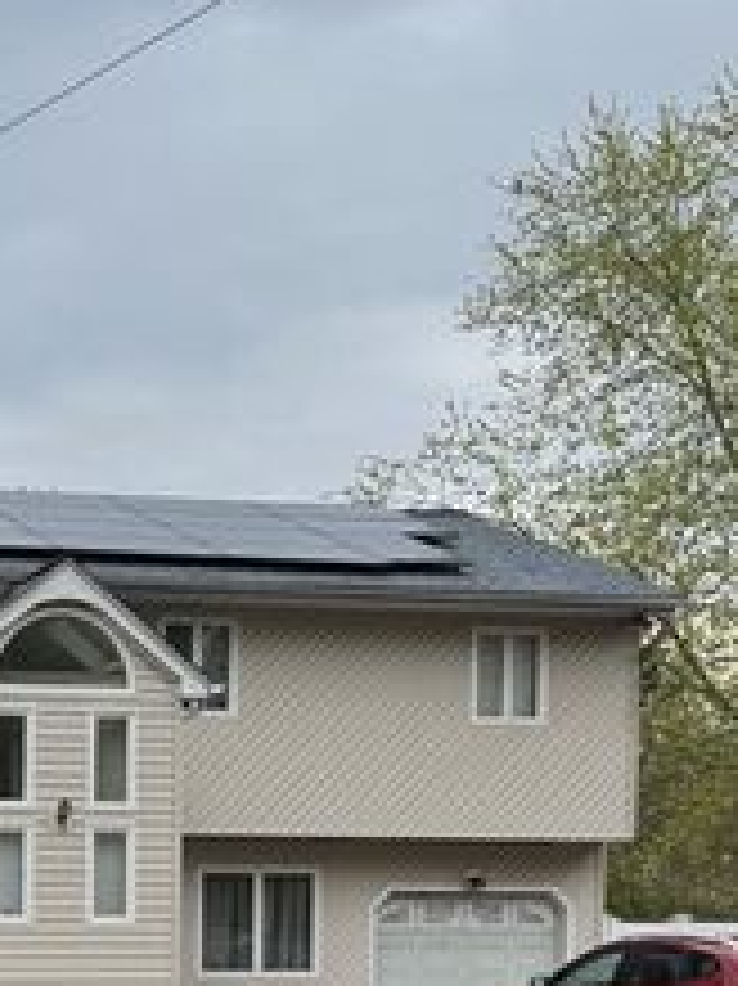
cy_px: 1015
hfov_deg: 19.0
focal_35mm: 73
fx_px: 2077
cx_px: -144
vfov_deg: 25.2
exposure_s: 1/980
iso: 80
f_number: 1.78
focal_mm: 6.76
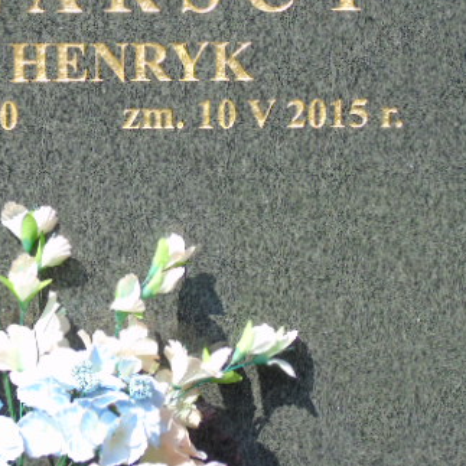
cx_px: 139
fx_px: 3305
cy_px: 175
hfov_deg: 8.1
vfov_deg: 8.1
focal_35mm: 217
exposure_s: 1/320
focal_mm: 22
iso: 80
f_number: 4.6
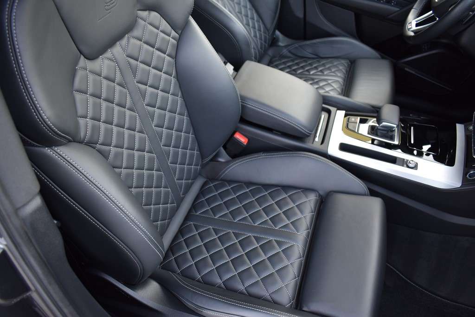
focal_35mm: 27
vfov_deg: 48.0
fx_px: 356
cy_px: 158
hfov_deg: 67.4
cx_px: 238
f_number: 4.5
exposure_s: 1/80
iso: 400
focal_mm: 18
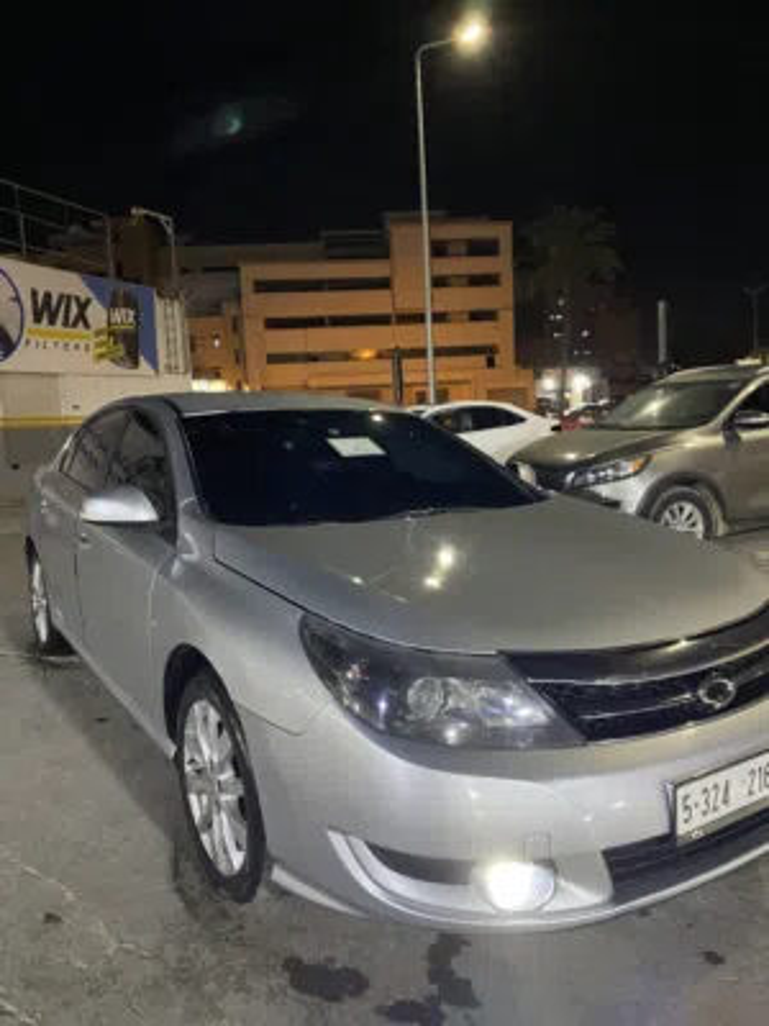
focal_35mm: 26
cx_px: 384
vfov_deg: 67.3
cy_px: 513
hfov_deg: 53.1
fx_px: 770
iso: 320
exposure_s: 1/50
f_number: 1.8
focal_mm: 4.25
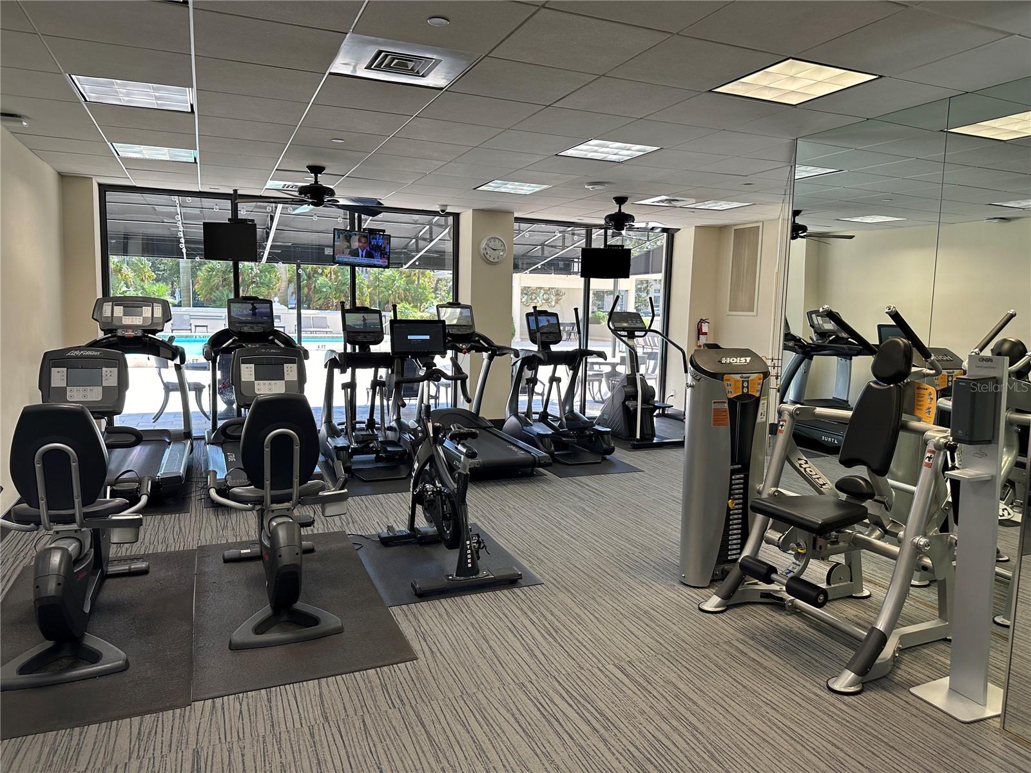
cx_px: 516
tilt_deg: -5.6
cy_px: 386
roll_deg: -0.7
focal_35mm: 24
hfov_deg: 71.6
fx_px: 715
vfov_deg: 56.8
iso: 125
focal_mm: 6.86
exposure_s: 1/120
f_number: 1.78
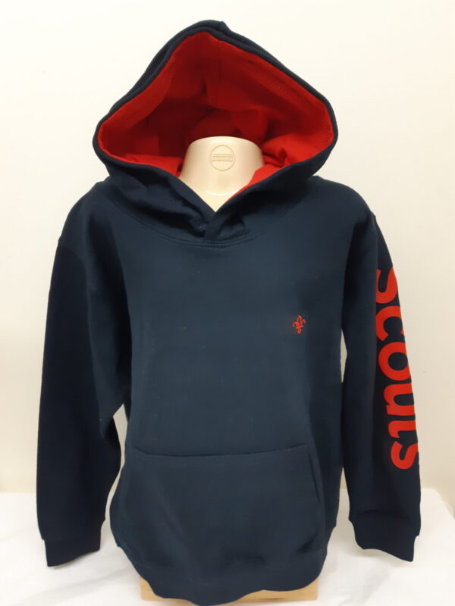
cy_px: 303
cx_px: 228
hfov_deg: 53.1
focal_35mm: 26
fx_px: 456
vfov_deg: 67.3
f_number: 1.7
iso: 160
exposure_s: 1/60
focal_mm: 3.93
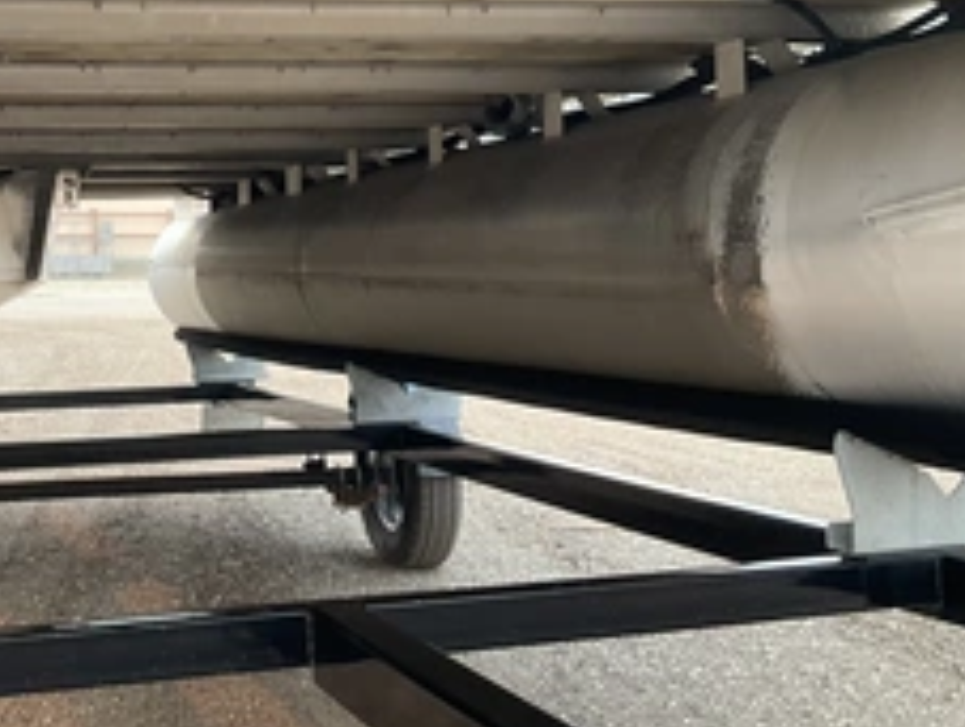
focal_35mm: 51
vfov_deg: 28.1
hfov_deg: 36.2
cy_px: 153
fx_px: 1424
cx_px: 196
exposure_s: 1/122
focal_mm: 3
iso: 40
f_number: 1.8
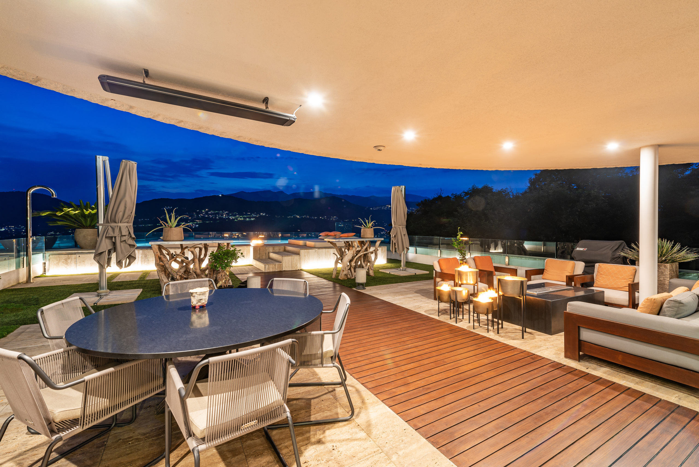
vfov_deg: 81.3
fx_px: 272
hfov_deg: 104.2
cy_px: 234
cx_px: 350
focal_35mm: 14
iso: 100
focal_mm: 14
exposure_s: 15
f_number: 9
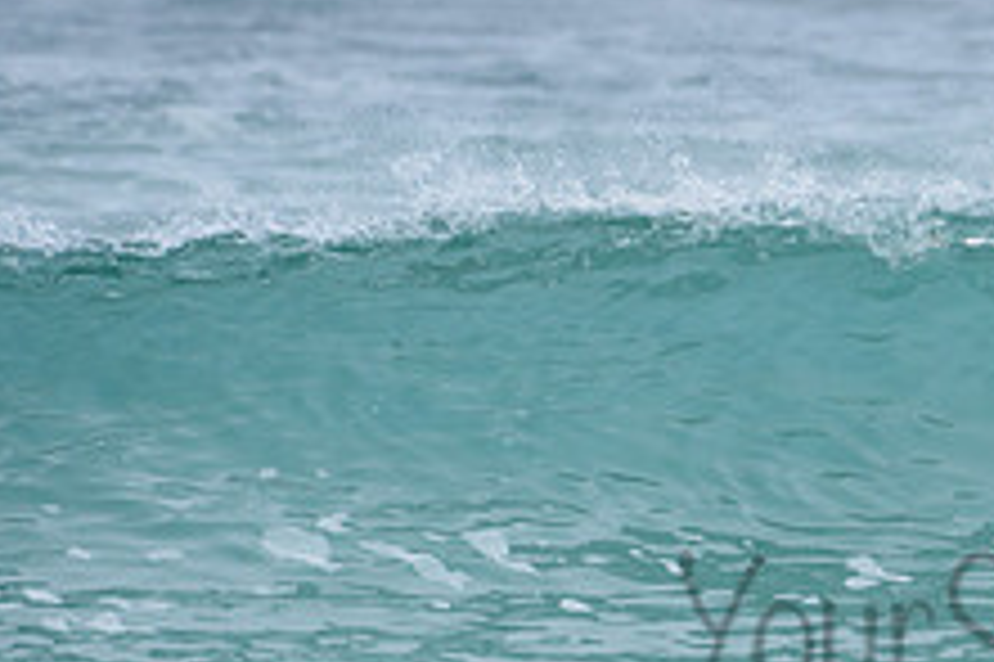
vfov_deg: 0.9
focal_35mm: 1612
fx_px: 44475
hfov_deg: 1.3
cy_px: 434
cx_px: 1436
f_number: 5.6
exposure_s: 1/800
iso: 360
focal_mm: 500
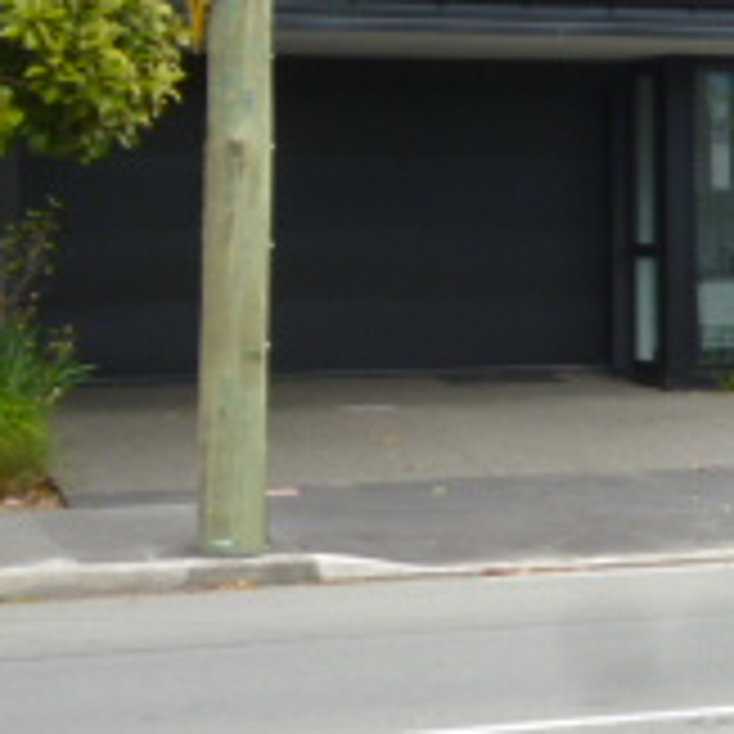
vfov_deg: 13.9
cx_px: 1265
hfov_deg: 12.8
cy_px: 243
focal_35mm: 125
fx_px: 2999
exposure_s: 1/320
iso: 100
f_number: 3.5
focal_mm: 6.4
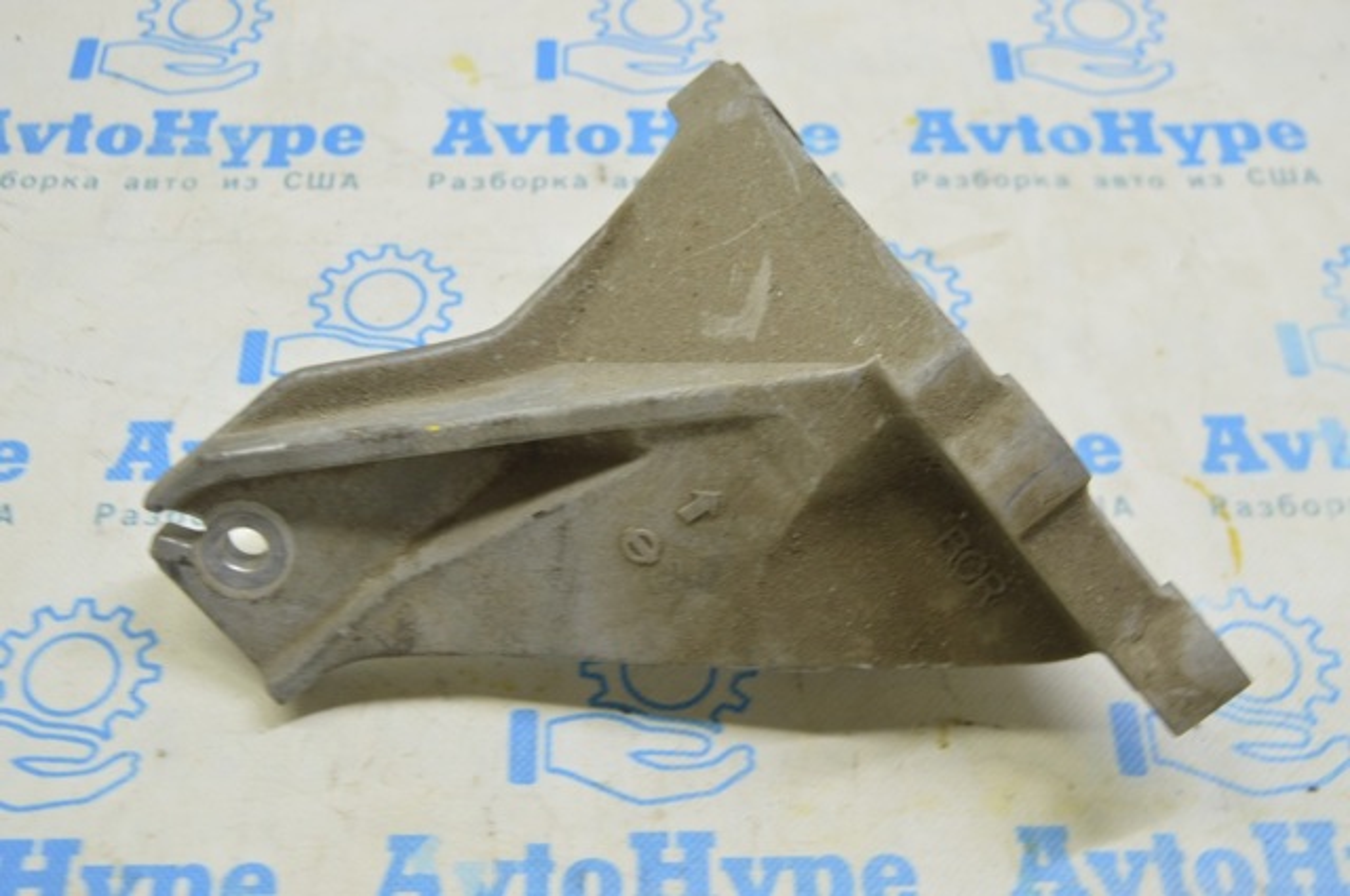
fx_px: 1910
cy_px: 448
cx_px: 675
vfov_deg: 26.4
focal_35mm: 51
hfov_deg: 38.9
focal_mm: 34
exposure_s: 1/20
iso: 400
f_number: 5.6
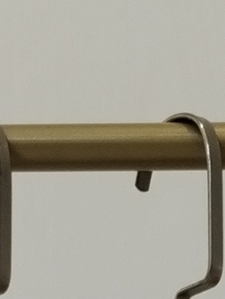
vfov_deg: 7.9
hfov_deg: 7.1
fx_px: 1794
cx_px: 299
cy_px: 974
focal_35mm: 207
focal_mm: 4.75
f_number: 1.8
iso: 232
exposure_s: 1/60
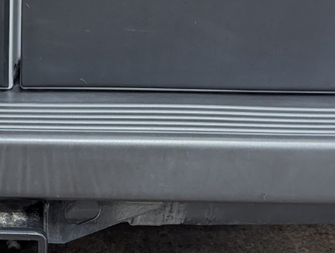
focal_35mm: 80
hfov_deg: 23.4
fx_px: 776
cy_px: 290
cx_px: 7
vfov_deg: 17.7
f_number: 1.85
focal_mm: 6.81
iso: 532
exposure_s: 1/120
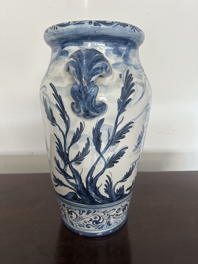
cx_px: 99
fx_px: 183
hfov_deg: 56.8
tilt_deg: -15.3
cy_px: 132
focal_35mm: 24
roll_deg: -0.7
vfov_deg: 71.6
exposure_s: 1/60
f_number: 1.78
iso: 250
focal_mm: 6.86
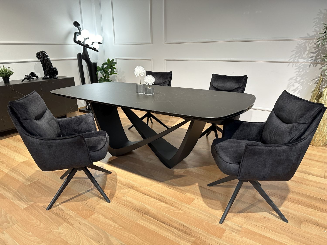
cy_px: 122
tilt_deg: -16.9
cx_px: 164
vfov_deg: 56.8
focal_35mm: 24
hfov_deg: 71.6
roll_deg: +0.5
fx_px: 227
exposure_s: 1/100
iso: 160
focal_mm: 6.86
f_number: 1.78
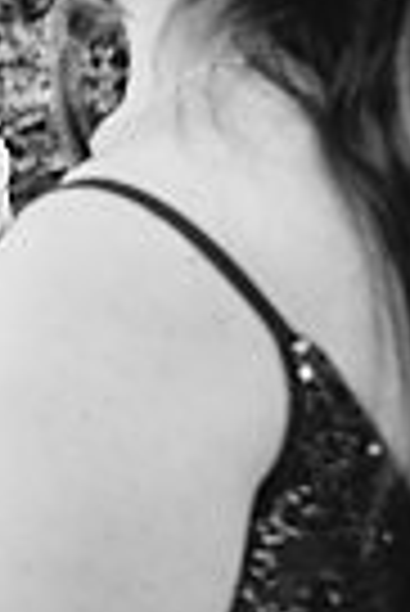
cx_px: -680
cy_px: 68
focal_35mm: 150
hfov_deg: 8.2
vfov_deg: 13.6
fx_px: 2556
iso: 250
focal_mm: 40
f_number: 4
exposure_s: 1/160
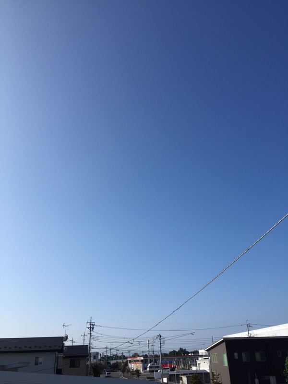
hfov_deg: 48.2
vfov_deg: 61.7
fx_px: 322
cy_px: 192
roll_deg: +3.0
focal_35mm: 29
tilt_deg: +28.1
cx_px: 144
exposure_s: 1/3049
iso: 32
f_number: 2.2
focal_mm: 4.15
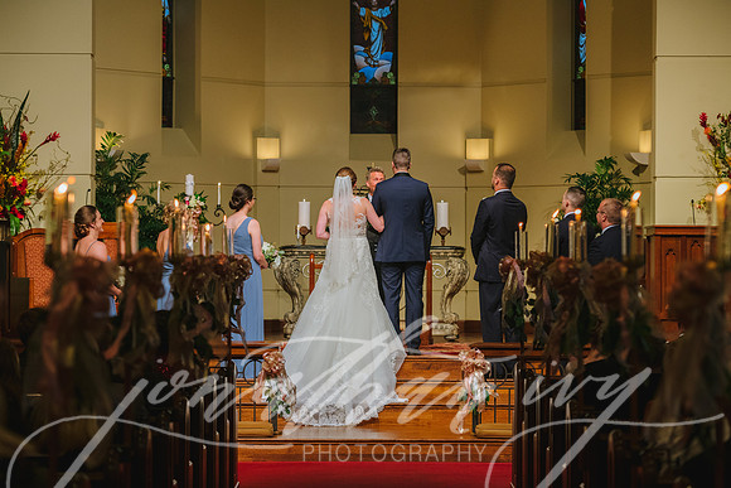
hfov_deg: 19.5
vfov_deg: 13.0
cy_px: 244
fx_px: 2132
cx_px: 366
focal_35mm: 105
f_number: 2.8
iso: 800
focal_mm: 105
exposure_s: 1/125
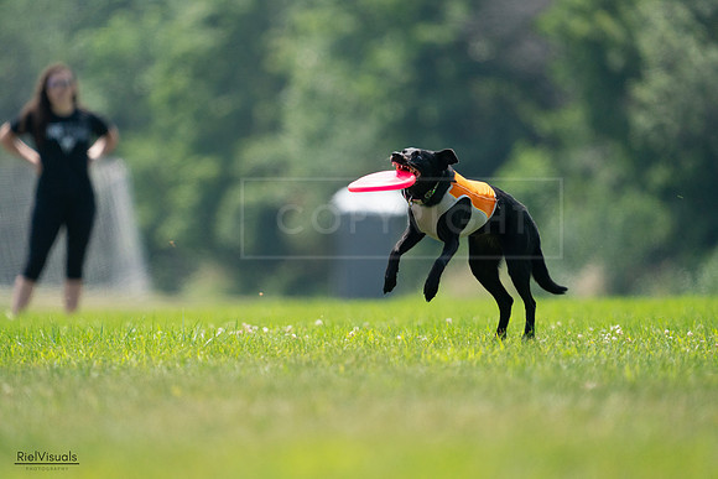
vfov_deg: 2.3
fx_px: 11969
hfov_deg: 3.4
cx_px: 359
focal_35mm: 600
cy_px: 240
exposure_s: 1/4000
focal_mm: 600
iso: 2000
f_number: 6.3
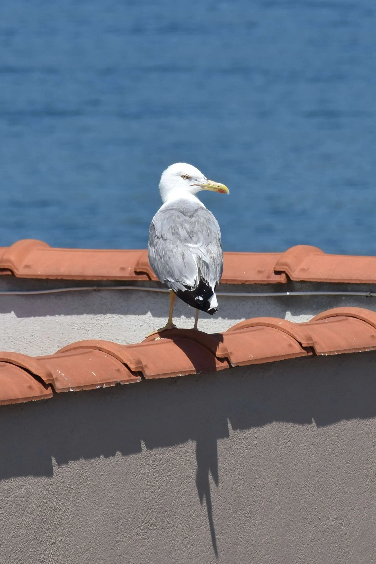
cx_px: 188
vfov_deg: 4.6
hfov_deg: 3.1
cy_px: 282
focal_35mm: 450
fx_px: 7048
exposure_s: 1/320
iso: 200
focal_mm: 300
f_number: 13
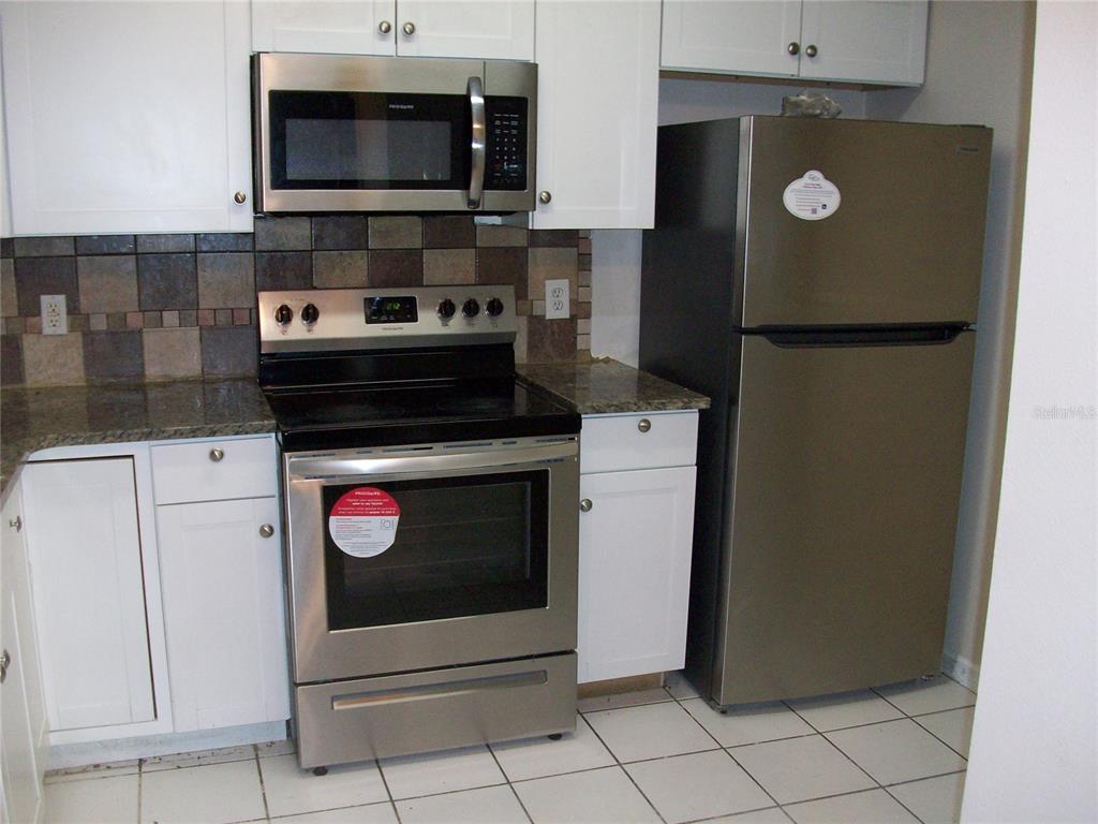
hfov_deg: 54.0
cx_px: 549
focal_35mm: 34
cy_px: 412
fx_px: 1078
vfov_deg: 41.8
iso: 160
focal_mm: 5.7
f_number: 2.8
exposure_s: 1/60
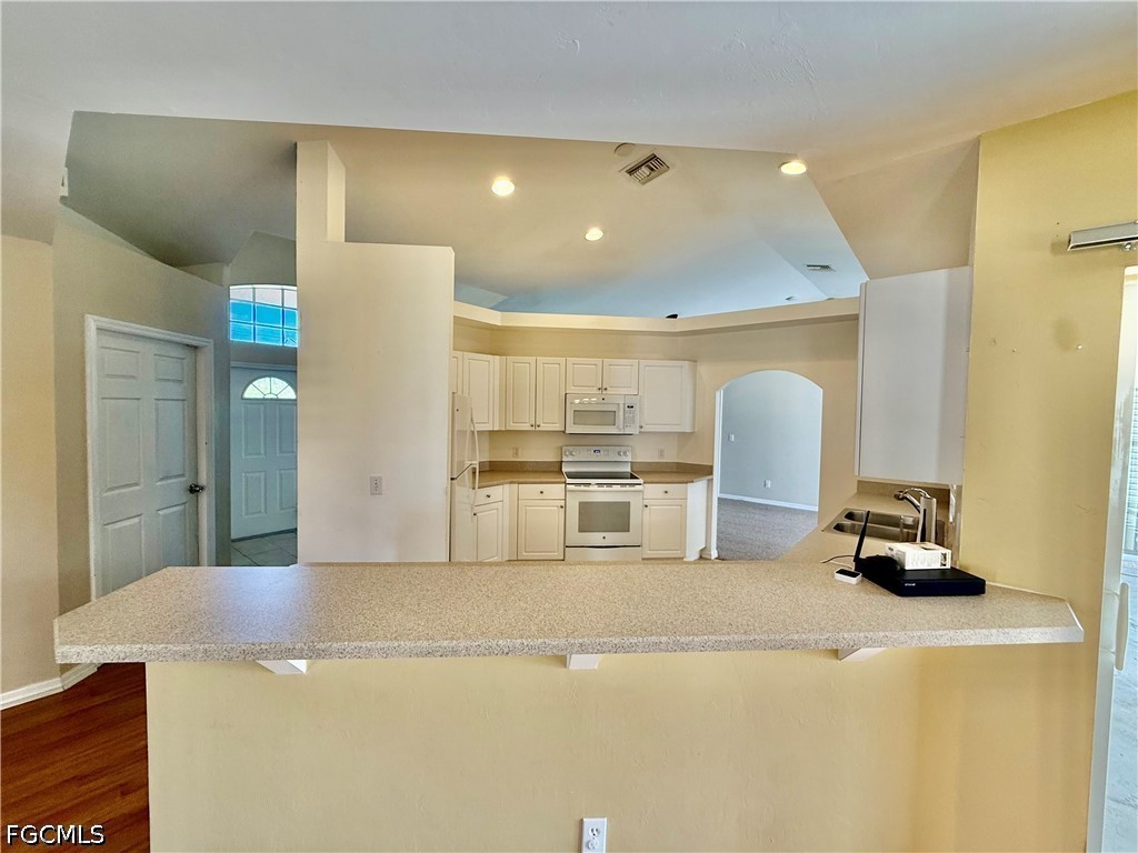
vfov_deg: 85.7
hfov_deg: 102.1
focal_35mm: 14
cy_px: 426
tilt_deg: -2.3
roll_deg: -2.2
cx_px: 569
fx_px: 460
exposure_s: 1/120
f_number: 2.2
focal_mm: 2.22
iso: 160
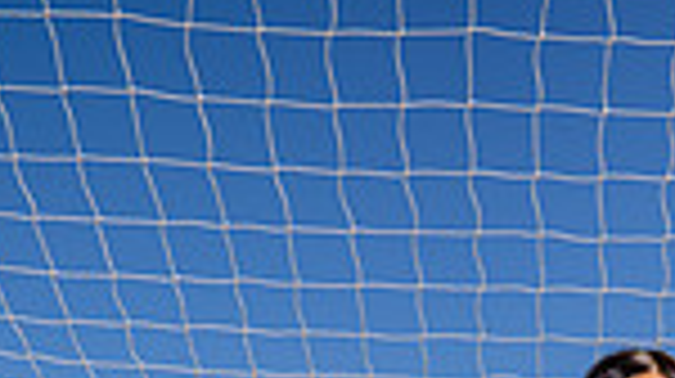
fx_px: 1520
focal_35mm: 85
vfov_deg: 11.2
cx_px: 544
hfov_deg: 24.6
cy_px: 981
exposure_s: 1/250
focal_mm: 27
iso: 100
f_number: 9
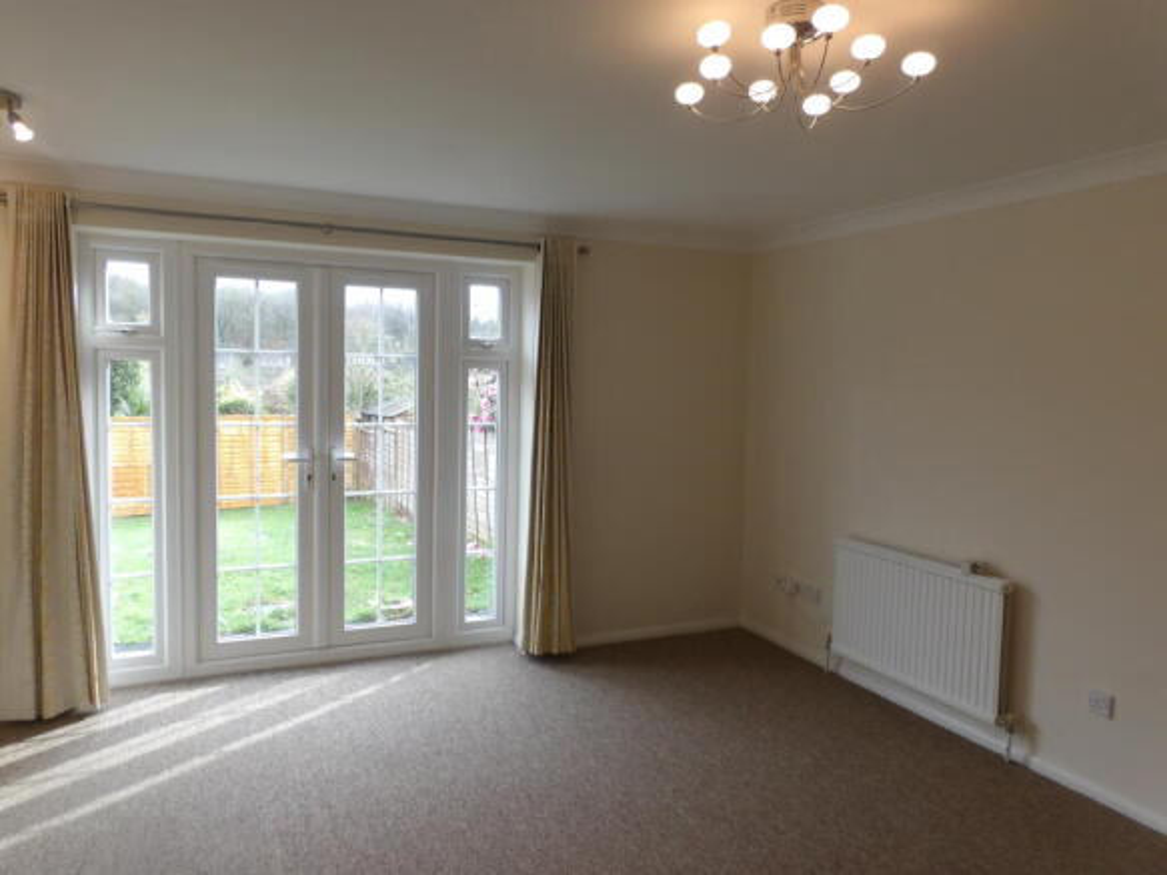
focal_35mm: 24
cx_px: 584
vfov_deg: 56.8
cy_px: 438
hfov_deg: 71.6
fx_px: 809
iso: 100
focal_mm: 4.3
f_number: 4.1
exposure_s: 1/40
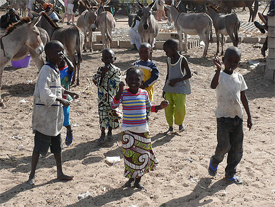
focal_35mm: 44
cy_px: 104
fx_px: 350
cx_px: 138
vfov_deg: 32.9
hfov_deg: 42.9
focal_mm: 9.3
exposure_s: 1/320
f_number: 5.6
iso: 100
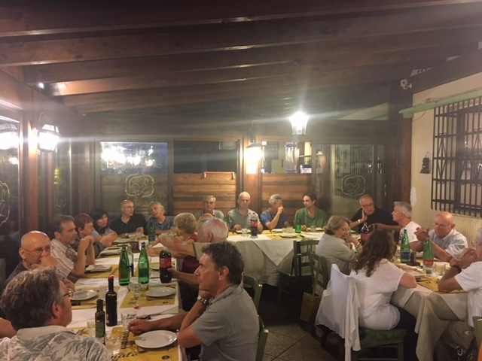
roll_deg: -0.4
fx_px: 404
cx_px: 241
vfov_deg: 48.2
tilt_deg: -0.8
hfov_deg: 61.7
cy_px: 180
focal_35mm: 29
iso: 200
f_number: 2.2
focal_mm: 4.15
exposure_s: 1/20
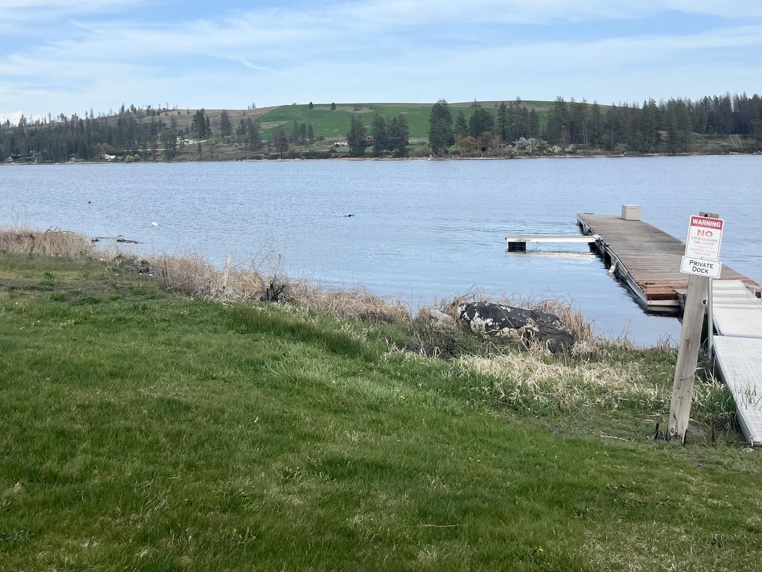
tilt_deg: -1.3
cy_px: 174
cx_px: 264
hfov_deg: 48.3
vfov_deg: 37.2
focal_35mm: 38
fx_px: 837
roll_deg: +1.6
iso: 50
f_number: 1.6
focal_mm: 5.1
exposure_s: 1/3135
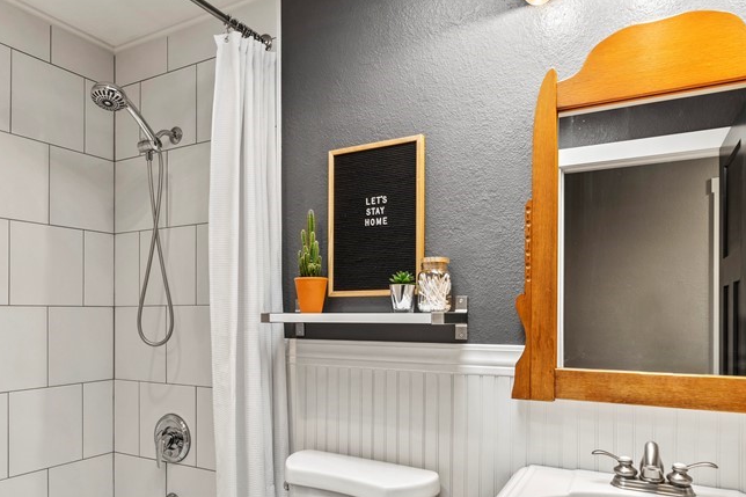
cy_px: 315
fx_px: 559
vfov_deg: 47.4
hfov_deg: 66.8
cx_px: 301
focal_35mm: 27
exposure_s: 1/1.25
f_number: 8
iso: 100
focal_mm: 16
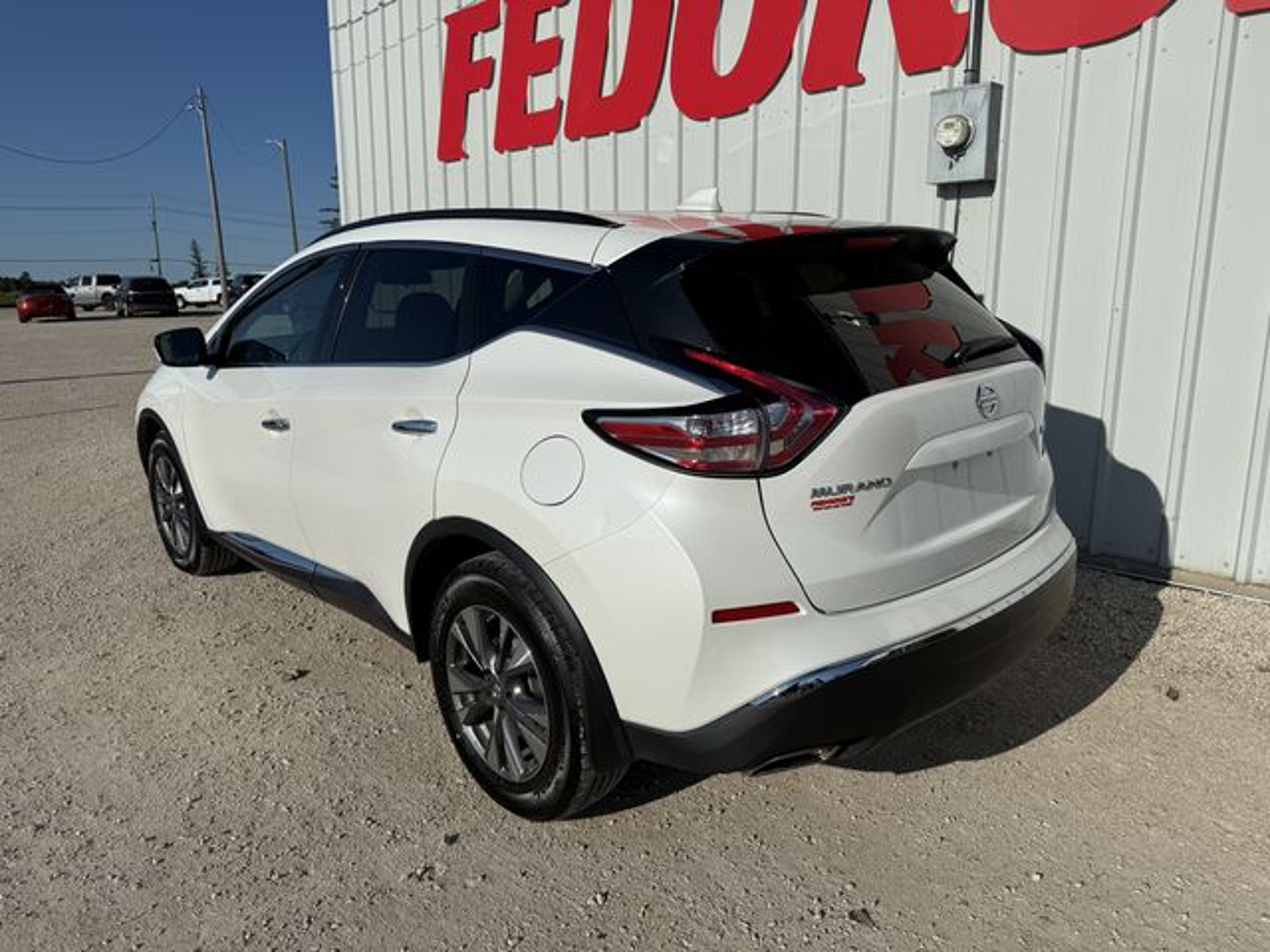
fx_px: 881
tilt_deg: -11.7
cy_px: 476
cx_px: 635
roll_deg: -1.3
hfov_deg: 71.6
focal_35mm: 24
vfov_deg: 56.8
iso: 80
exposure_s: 1/14286
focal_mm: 6.76
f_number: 1.78
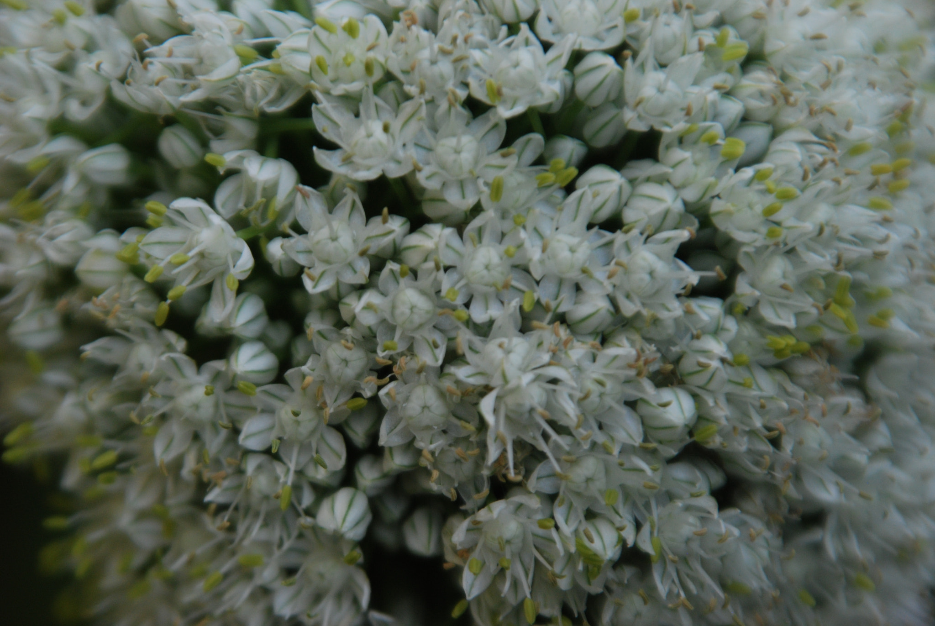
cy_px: 313
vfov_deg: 4.4
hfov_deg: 6.5
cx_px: 468
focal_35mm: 315
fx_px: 8191
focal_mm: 210
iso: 400
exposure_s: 1/400
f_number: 6.3
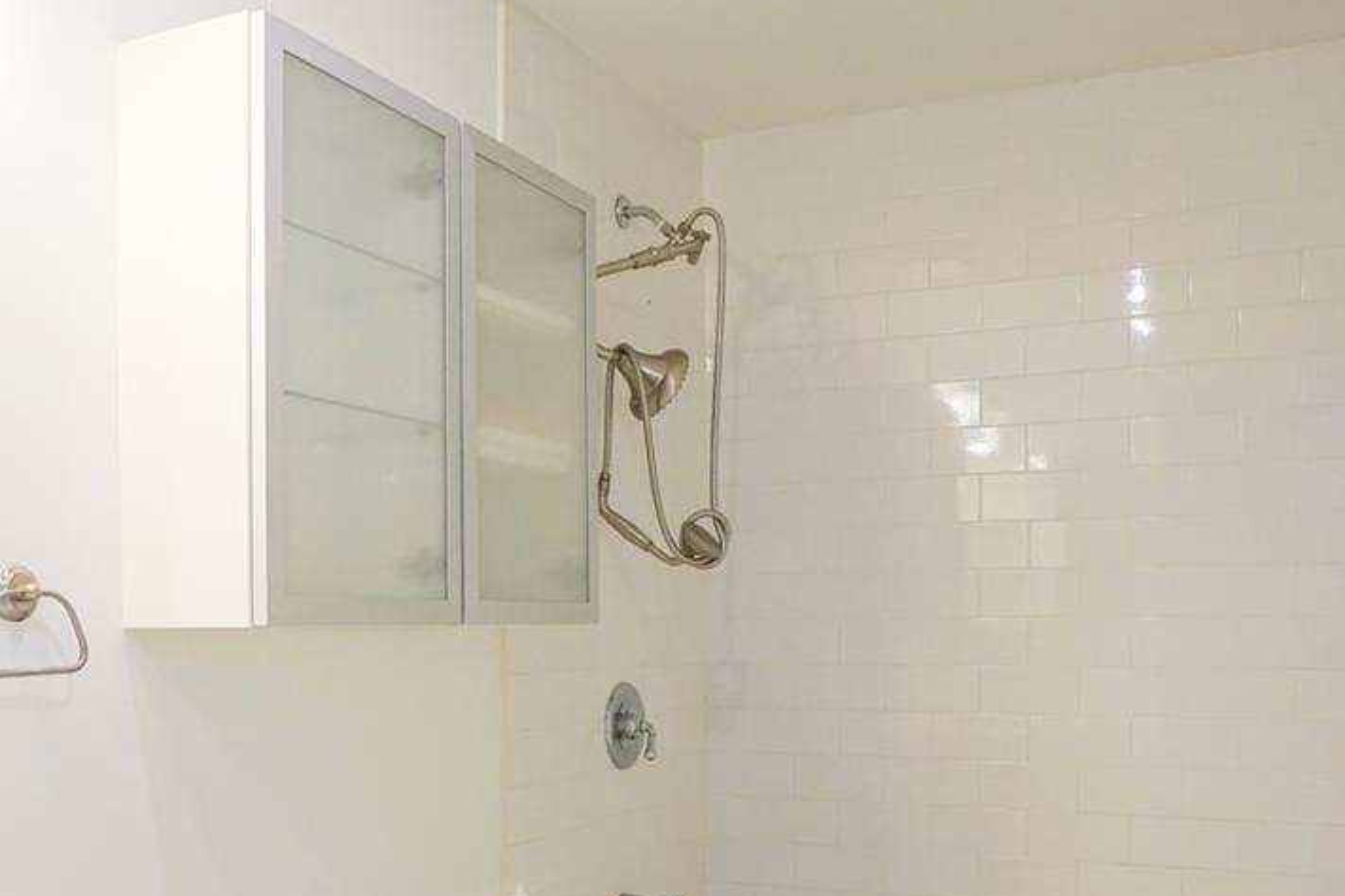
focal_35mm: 36
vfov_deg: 36.1
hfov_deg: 52.9
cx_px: 575
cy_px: 660
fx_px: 1345
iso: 800
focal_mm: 16
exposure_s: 1/160
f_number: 4
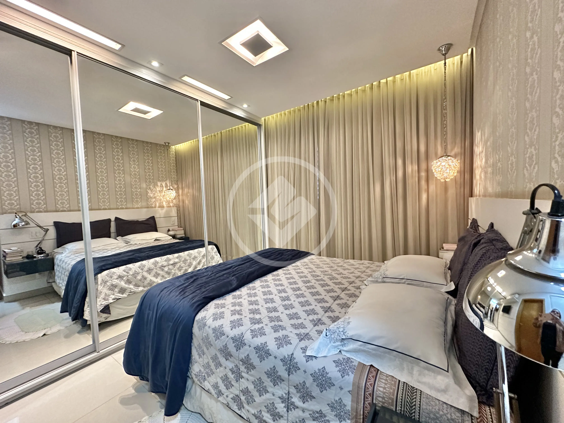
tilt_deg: -2.1
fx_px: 228
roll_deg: +2.3
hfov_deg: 102.1
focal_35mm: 14
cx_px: 282
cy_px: 212
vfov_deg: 85.7
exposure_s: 1/60
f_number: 2.2
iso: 500
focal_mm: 2.22
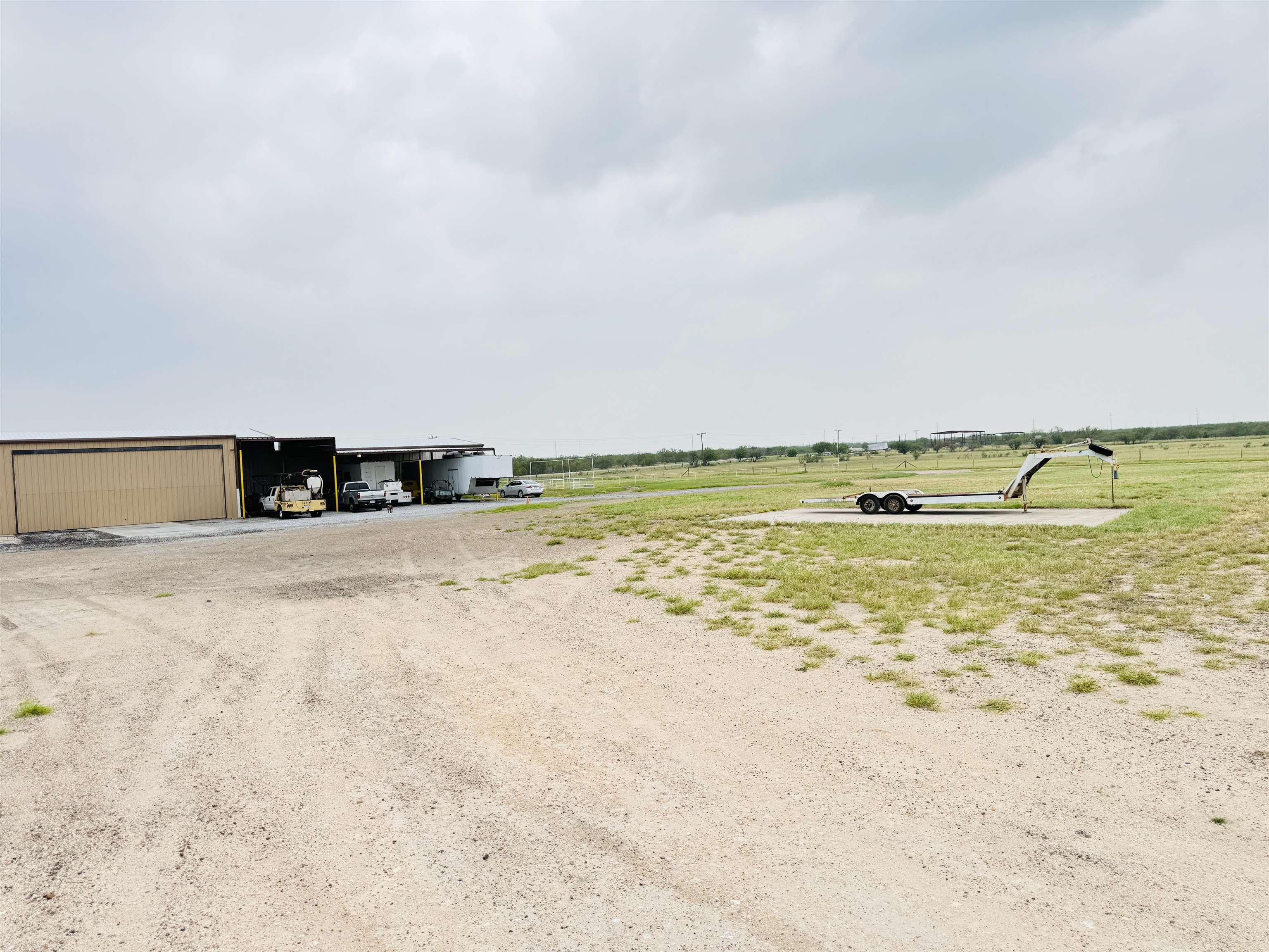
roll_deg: +3.1
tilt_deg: -1.1
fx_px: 880
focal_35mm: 24
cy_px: 476
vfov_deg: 56.8
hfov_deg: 71.6
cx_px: 634
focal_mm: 6.76
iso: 80
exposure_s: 1/2232
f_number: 1.78
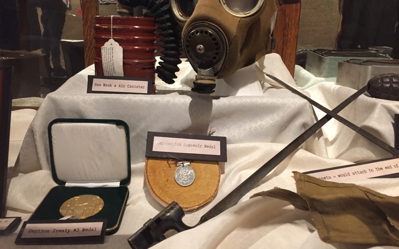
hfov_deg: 61.2
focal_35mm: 31
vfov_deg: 40.5
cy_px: 101
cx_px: 198
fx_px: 337
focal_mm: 4.15
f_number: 2.2
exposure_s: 1/30
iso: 200
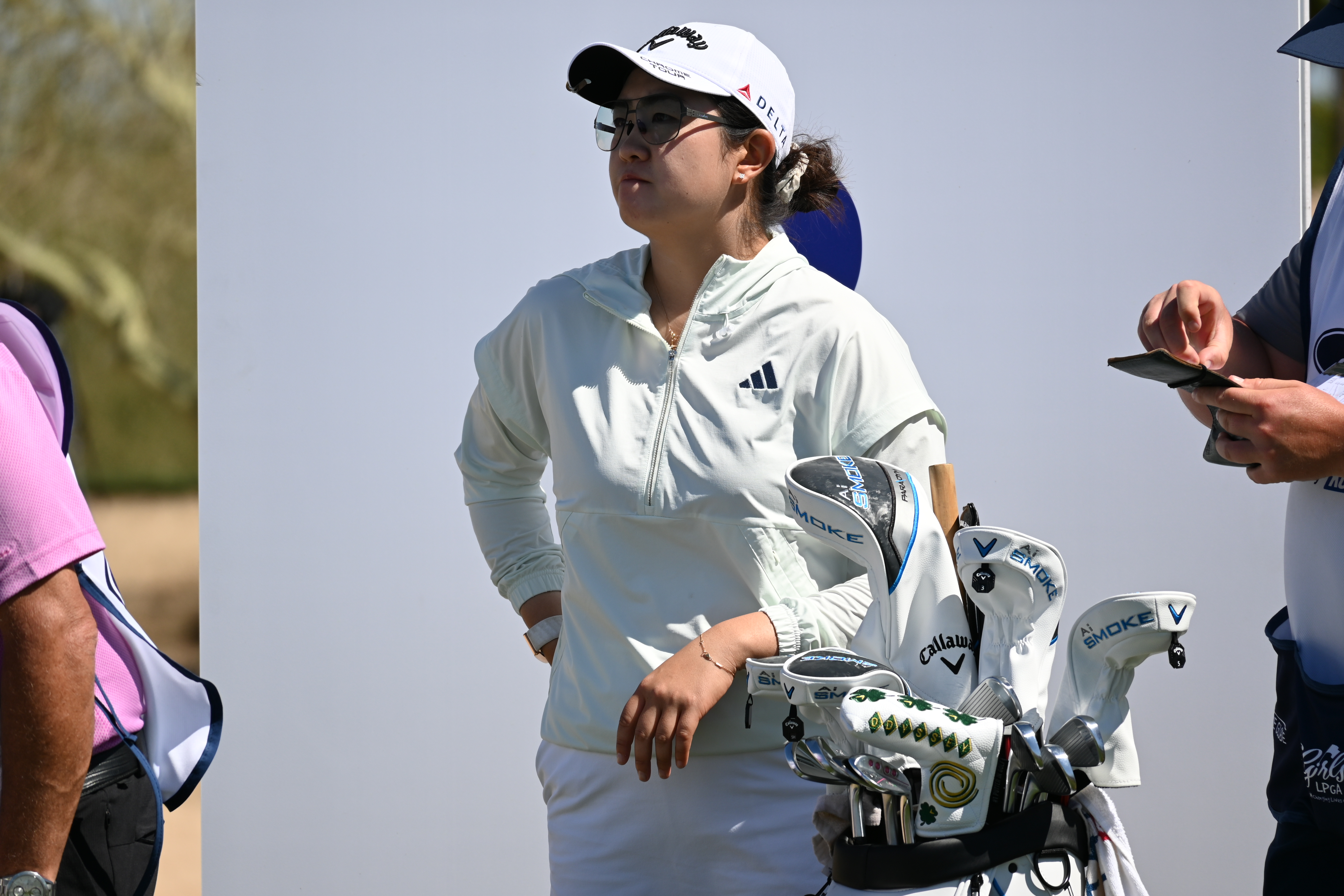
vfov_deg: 3.7
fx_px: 13999
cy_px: 448
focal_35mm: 375
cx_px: 672
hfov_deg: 5.5
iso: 100
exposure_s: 1/640
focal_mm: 250
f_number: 6.3
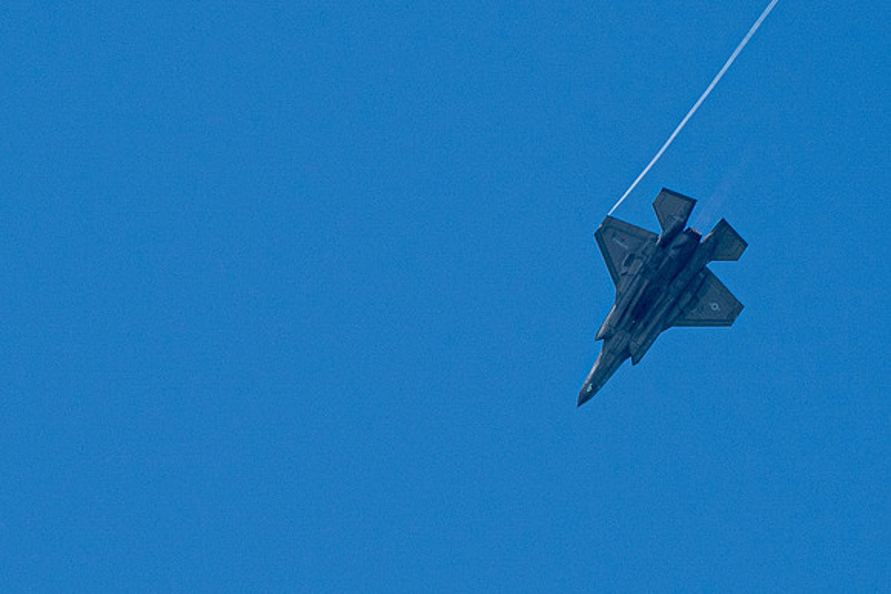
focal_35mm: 1130
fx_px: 27969
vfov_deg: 1.2
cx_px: 203
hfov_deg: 1.8
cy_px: 485
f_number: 10
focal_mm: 400
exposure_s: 1/1250
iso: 640
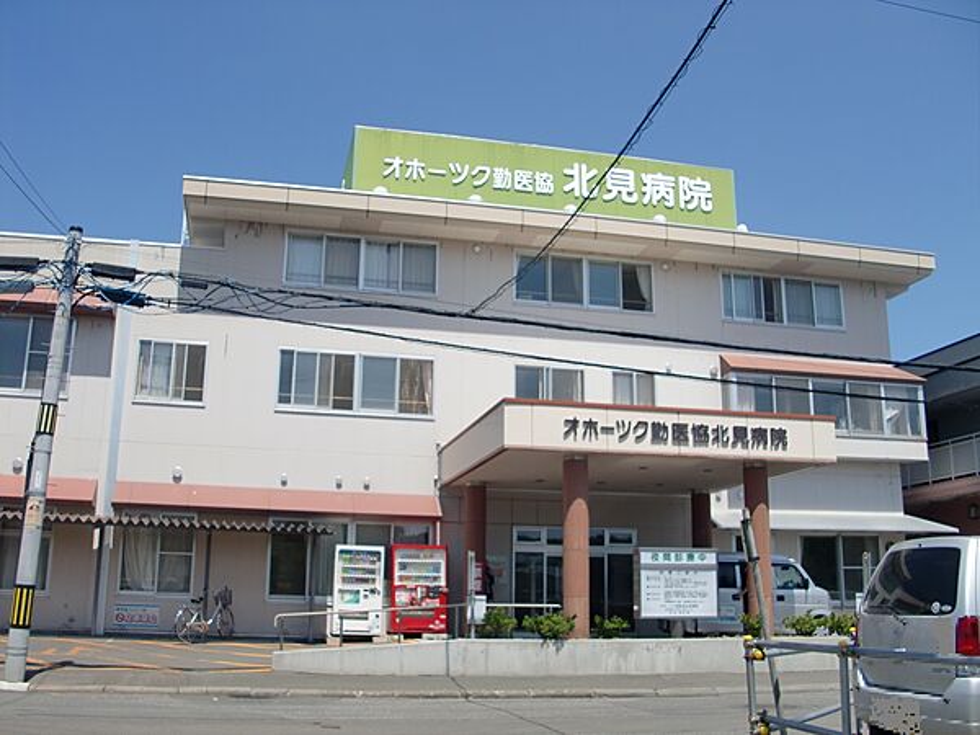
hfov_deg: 51.4
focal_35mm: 36
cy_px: 368
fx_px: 1019
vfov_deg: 39.7
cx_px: 490
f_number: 7.9
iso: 64
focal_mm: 6.3
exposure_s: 1/200
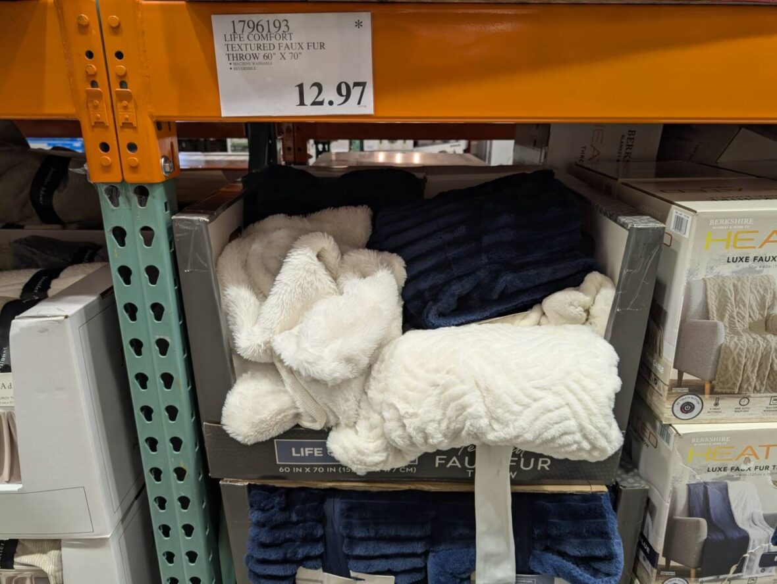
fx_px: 539
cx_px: 388
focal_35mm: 24
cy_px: 292
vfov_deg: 56.9
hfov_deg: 71.5
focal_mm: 6.9
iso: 41
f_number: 1.68
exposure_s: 1/42.5
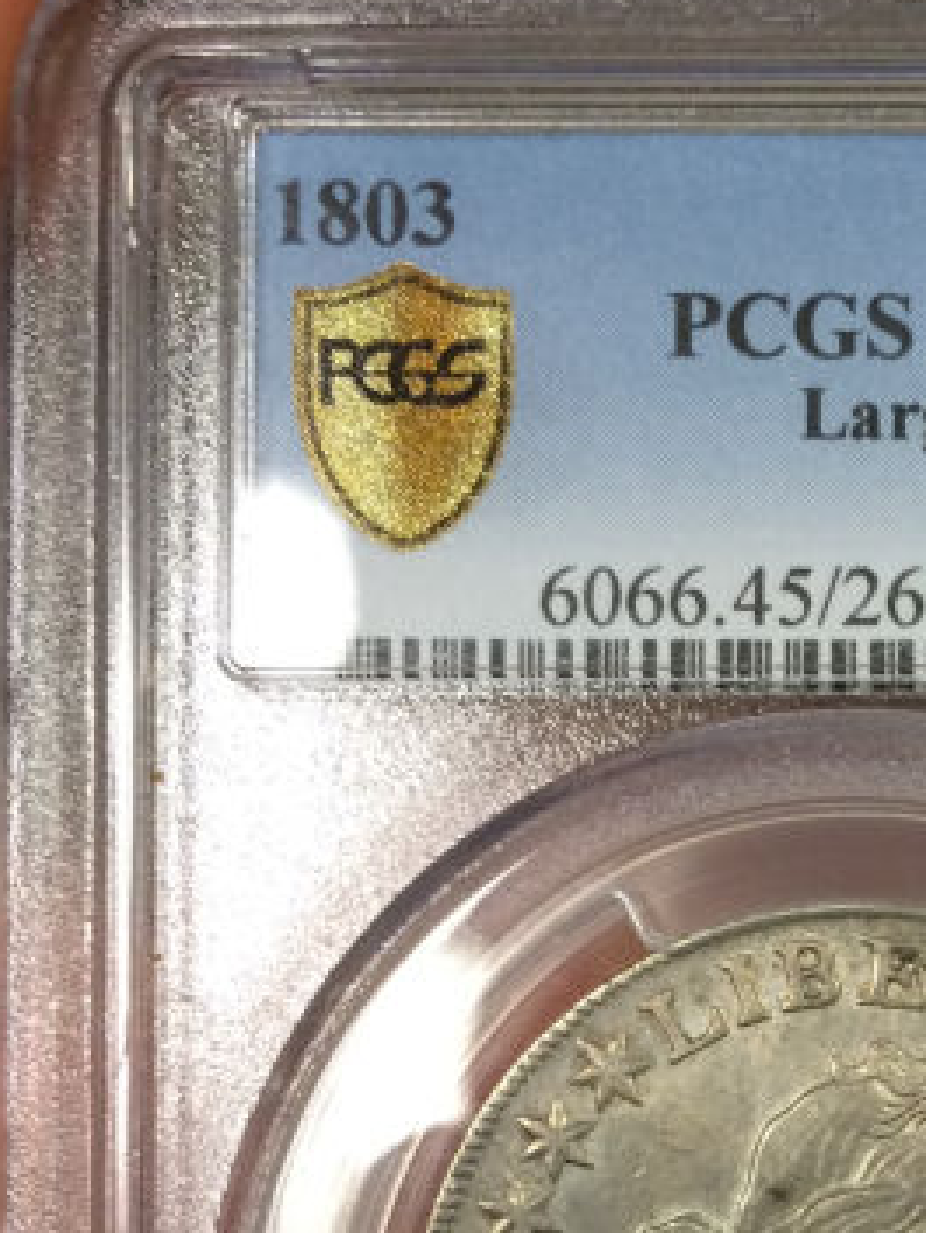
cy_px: 1121
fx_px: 2424
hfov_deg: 20.8
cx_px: 971
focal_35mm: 68
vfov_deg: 27.5
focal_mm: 4.12
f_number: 2.2
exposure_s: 1/30
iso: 64
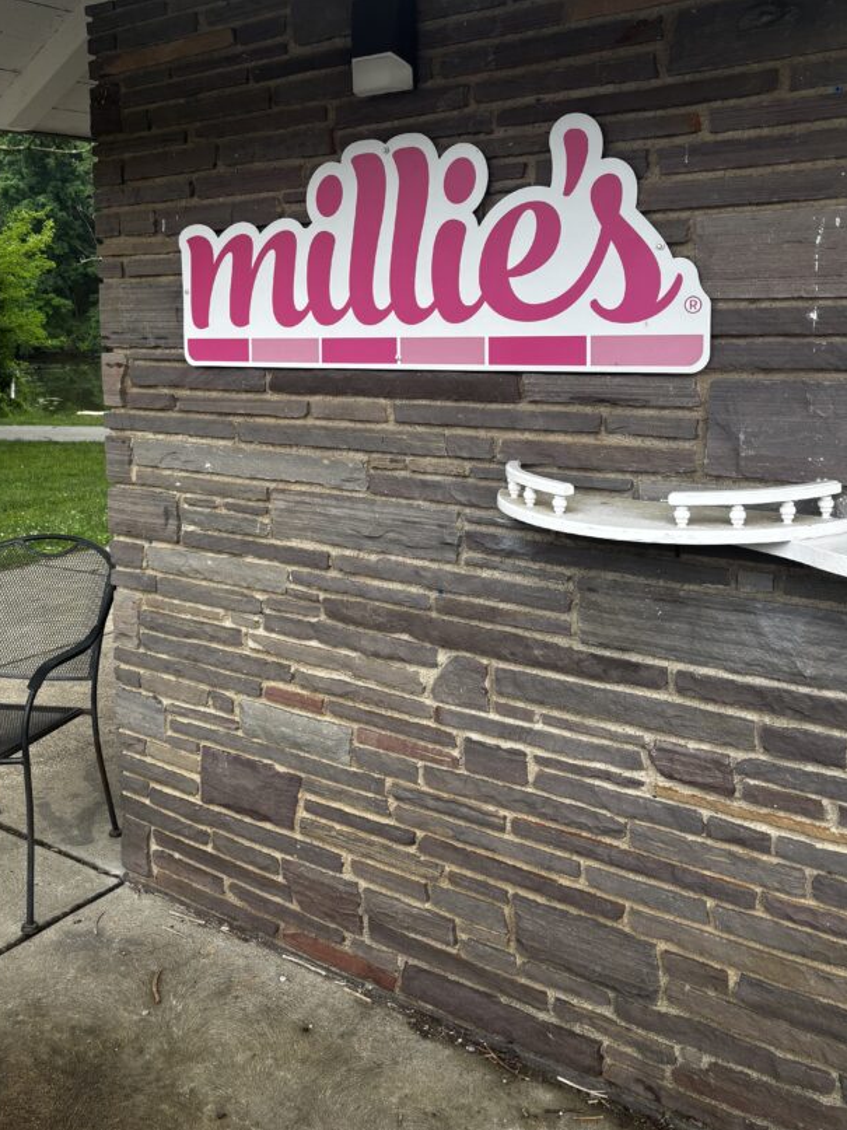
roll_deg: +1.1
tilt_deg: -7.6
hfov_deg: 42.6
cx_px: 321
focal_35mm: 33
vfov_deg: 54.7
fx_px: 1077
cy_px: 423
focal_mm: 5.96
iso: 40
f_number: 1.6
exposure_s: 1/162
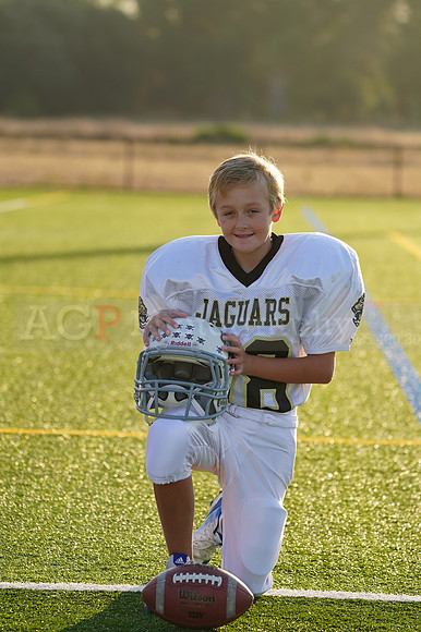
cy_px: 316
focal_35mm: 200
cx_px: 210
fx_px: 3512
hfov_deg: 6.9
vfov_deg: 10.3
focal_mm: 200
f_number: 5.6
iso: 100
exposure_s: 1/250
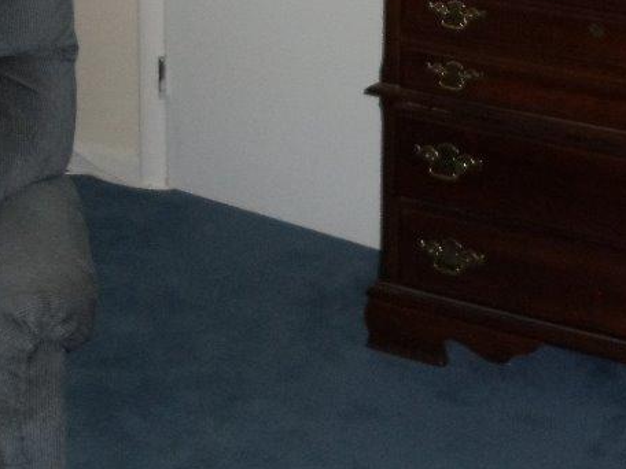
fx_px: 2514
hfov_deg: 14.2
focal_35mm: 139
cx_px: 456
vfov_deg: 10.5
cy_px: -71
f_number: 3.5
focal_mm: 6
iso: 200
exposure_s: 1/30
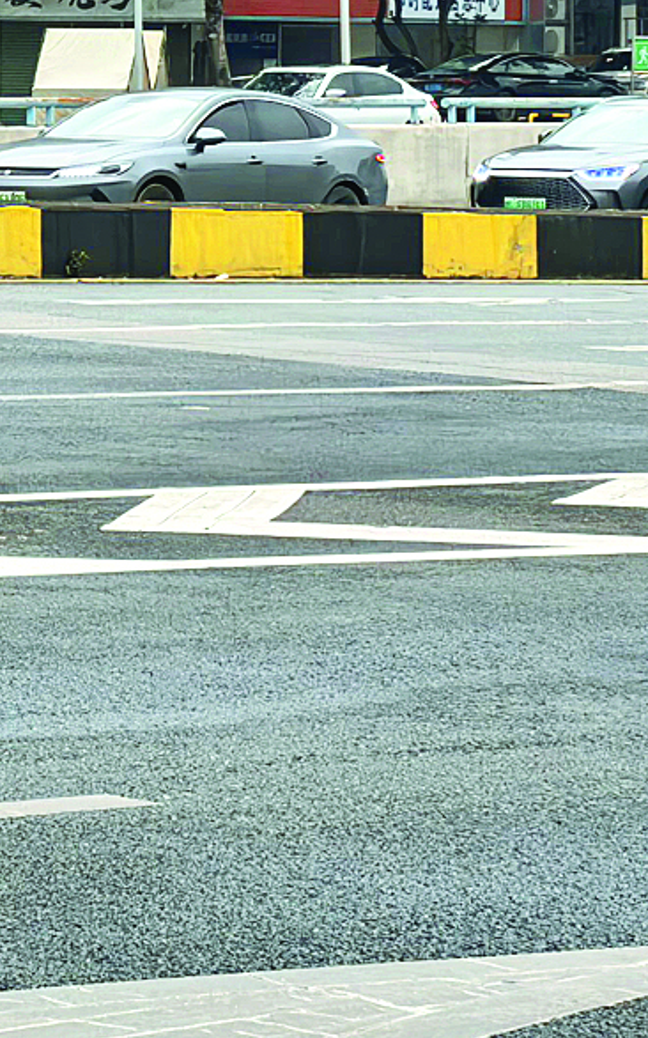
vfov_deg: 10.4
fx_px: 5569
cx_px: -126
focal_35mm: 197
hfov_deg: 6.6
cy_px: -334
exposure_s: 1/1026
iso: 160
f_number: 2
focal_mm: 6.98
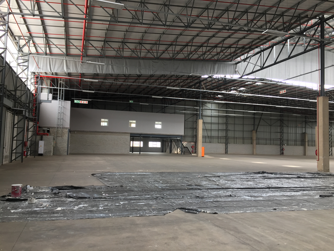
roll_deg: -2.7
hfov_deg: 61.7
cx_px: 167
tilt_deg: +2.5
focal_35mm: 29
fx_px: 280
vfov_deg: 48.2
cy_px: 126
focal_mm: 4.15
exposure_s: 1/40
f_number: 2.2
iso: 32
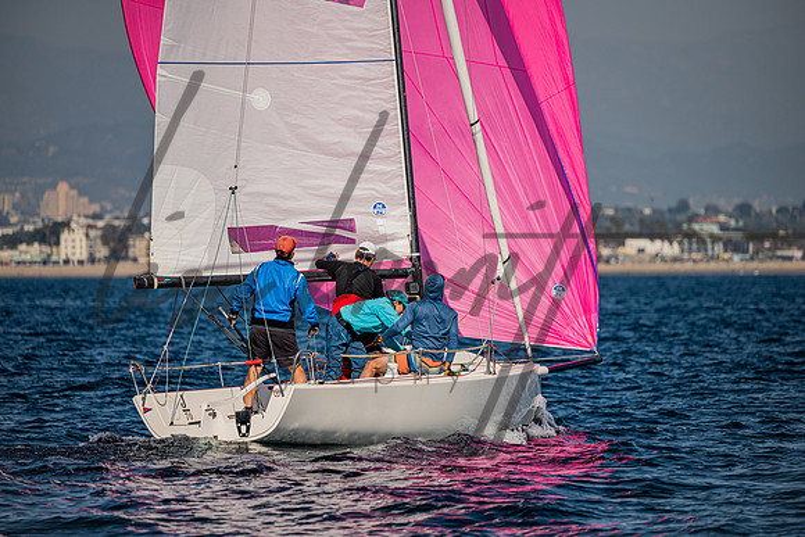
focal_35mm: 334
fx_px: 7474
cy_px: 268
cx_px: 402
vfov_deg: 4.1
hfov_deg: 6.2
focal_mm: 330
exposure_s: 1/4000
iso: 400
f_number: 5.3
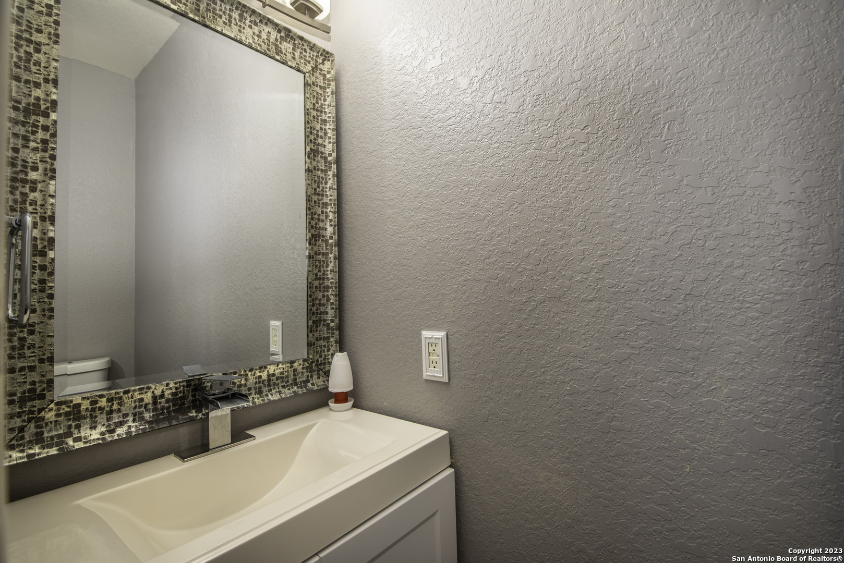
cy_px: 282
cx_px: 422
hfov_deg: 93.3
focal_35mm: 17
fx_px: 399
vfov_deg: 70.5
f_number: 8
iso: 320
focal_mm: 17
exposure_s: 1/60
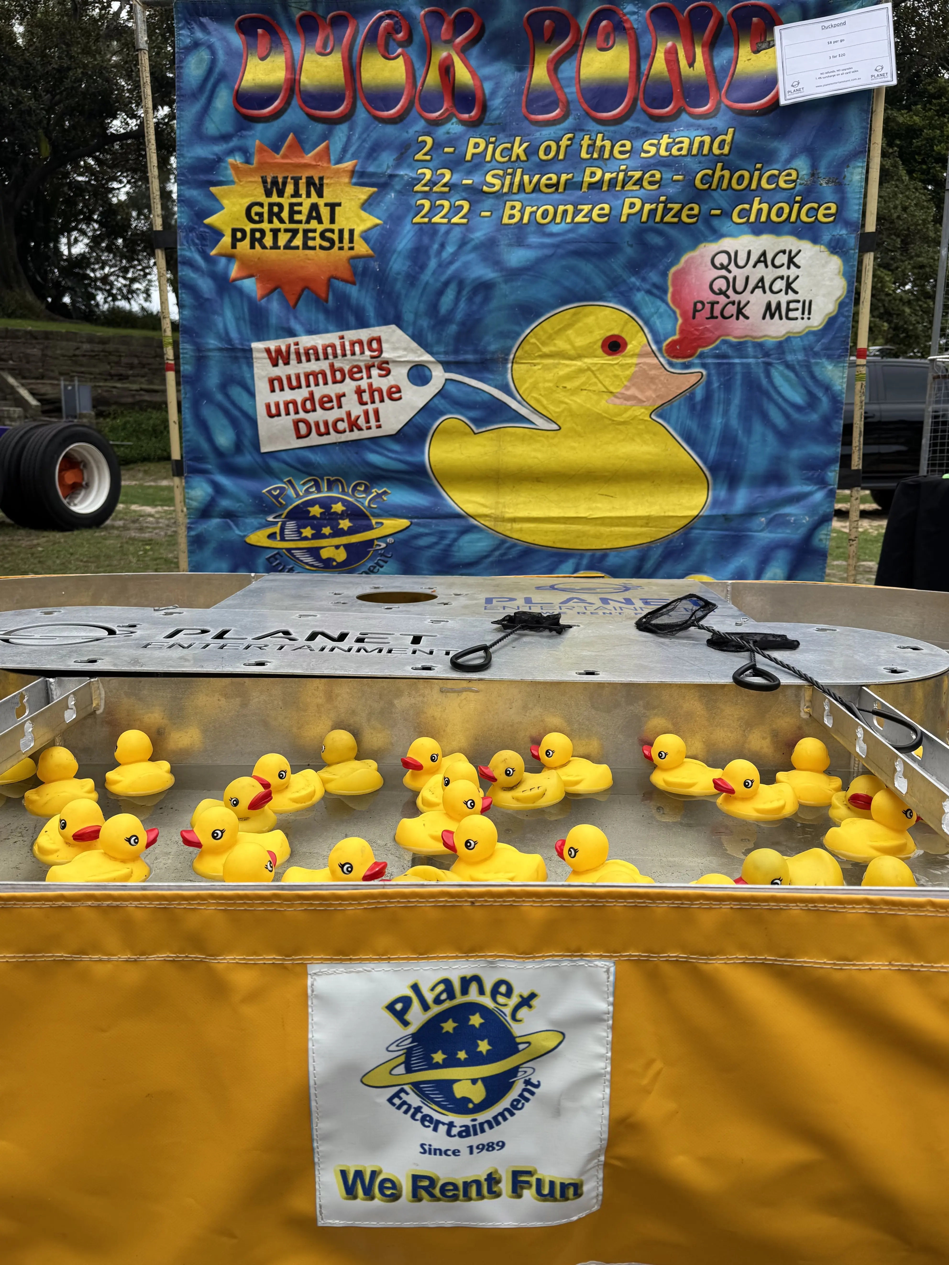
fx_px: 877
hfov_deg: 56.8
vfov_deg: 71.6
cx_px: 474
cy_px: 632
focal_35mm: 24
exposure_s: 1/4310
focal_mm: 6.76
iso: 80
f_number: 1.78
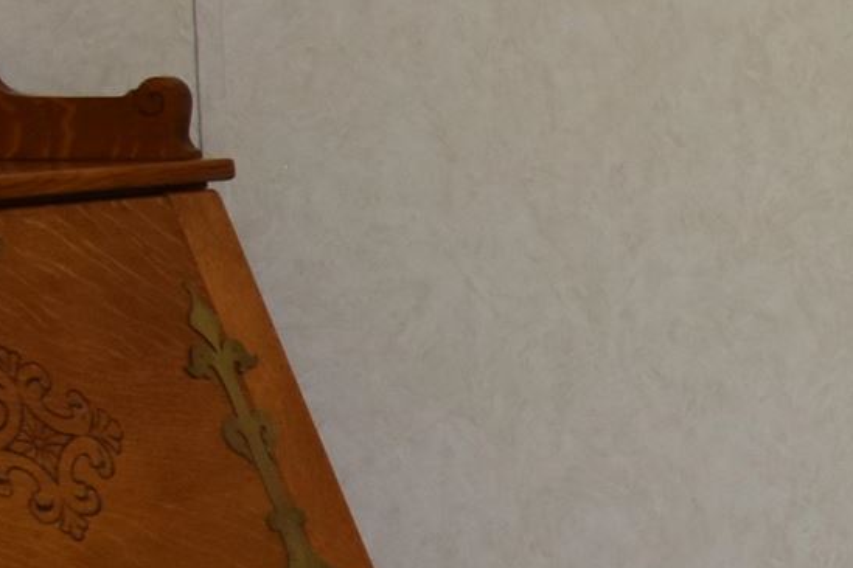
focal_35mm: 168
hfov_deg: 10.3
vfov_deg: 8.2
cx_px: 2177
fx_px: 3980
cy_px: 458
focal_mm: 20
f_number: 4
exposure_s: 1/60
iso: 500
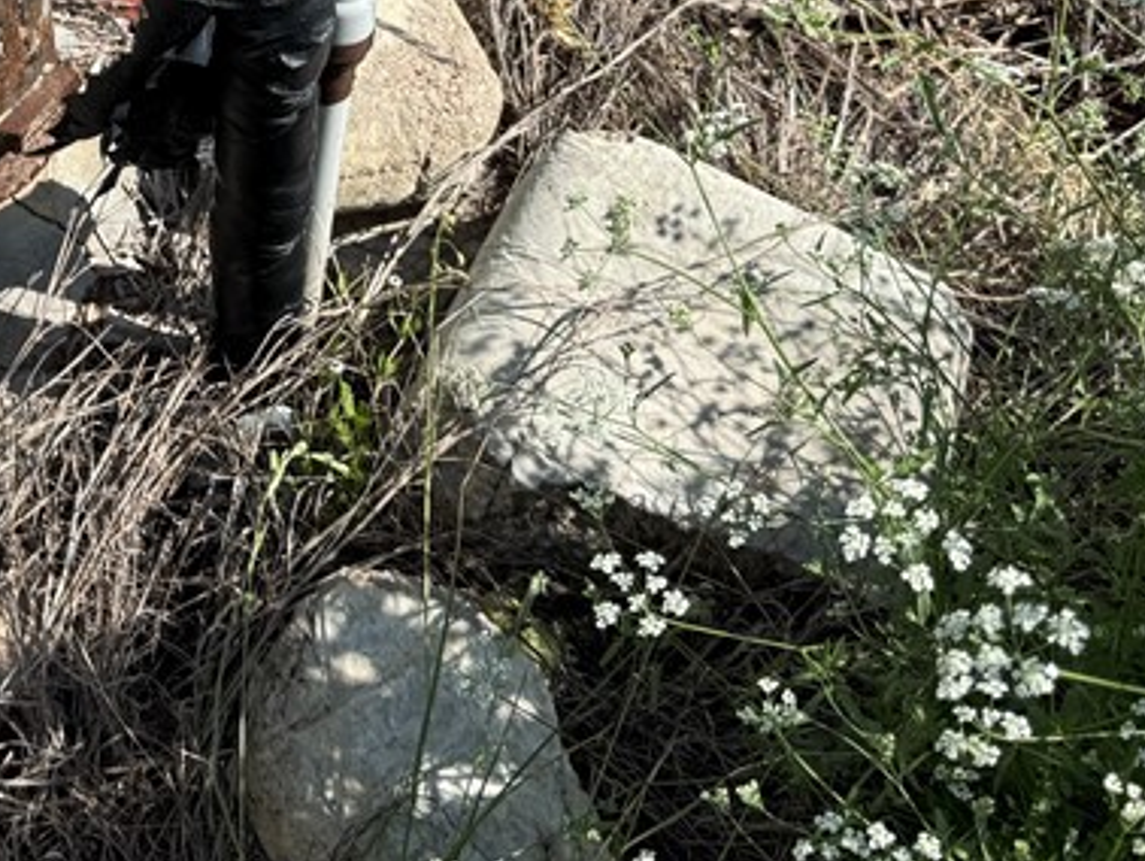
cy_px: -79
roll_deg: +6.8
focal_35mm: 65
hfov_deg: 28.6
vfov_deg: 21.5
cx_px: 97
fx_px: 2151
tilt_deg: -44.5
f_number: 1.78
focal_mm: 6.76
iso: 80
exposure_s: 1/3584
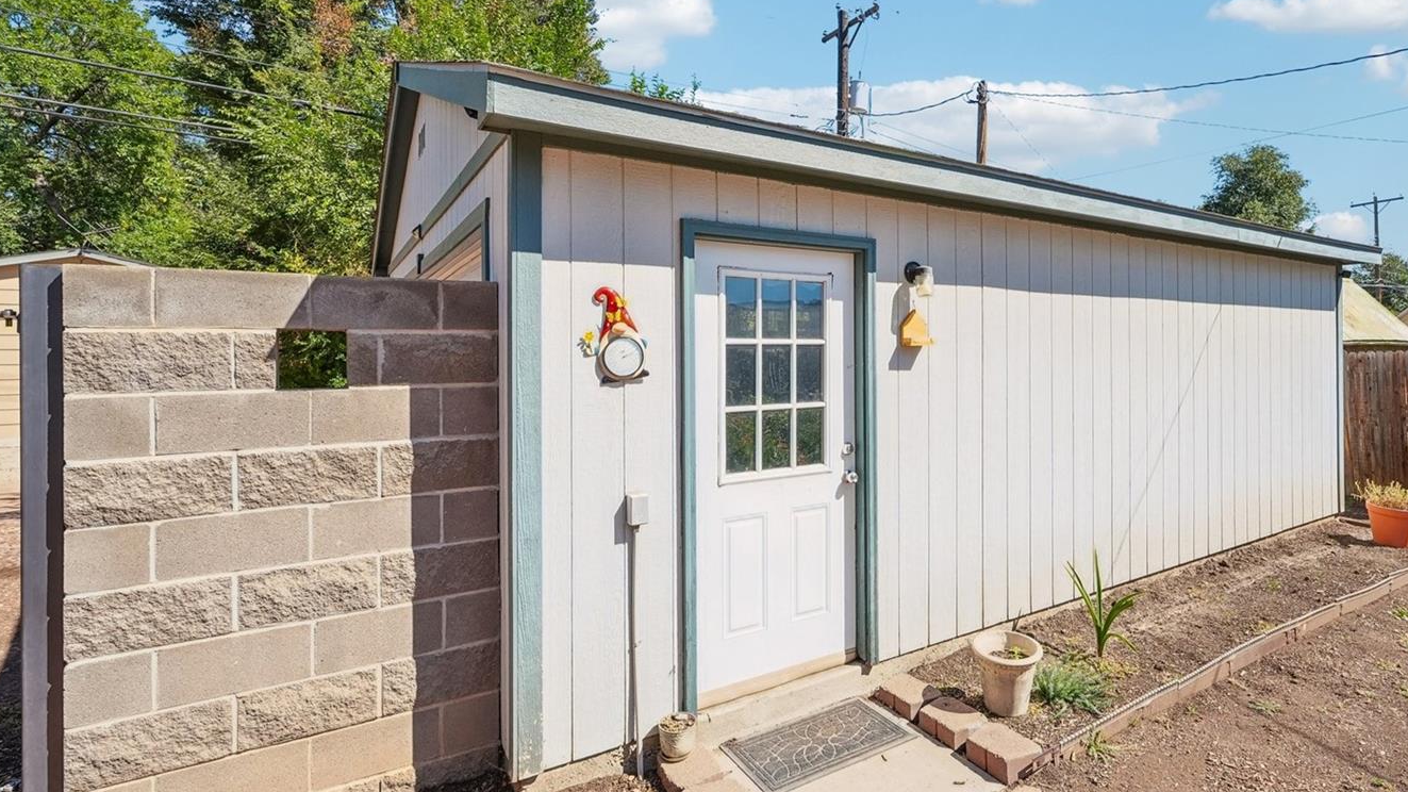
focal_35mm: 19
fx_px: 709
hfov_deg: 88.5
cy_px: 337
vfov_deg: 58.1
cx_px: 839
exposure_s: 1/400
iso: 800
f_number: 8
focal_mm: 10
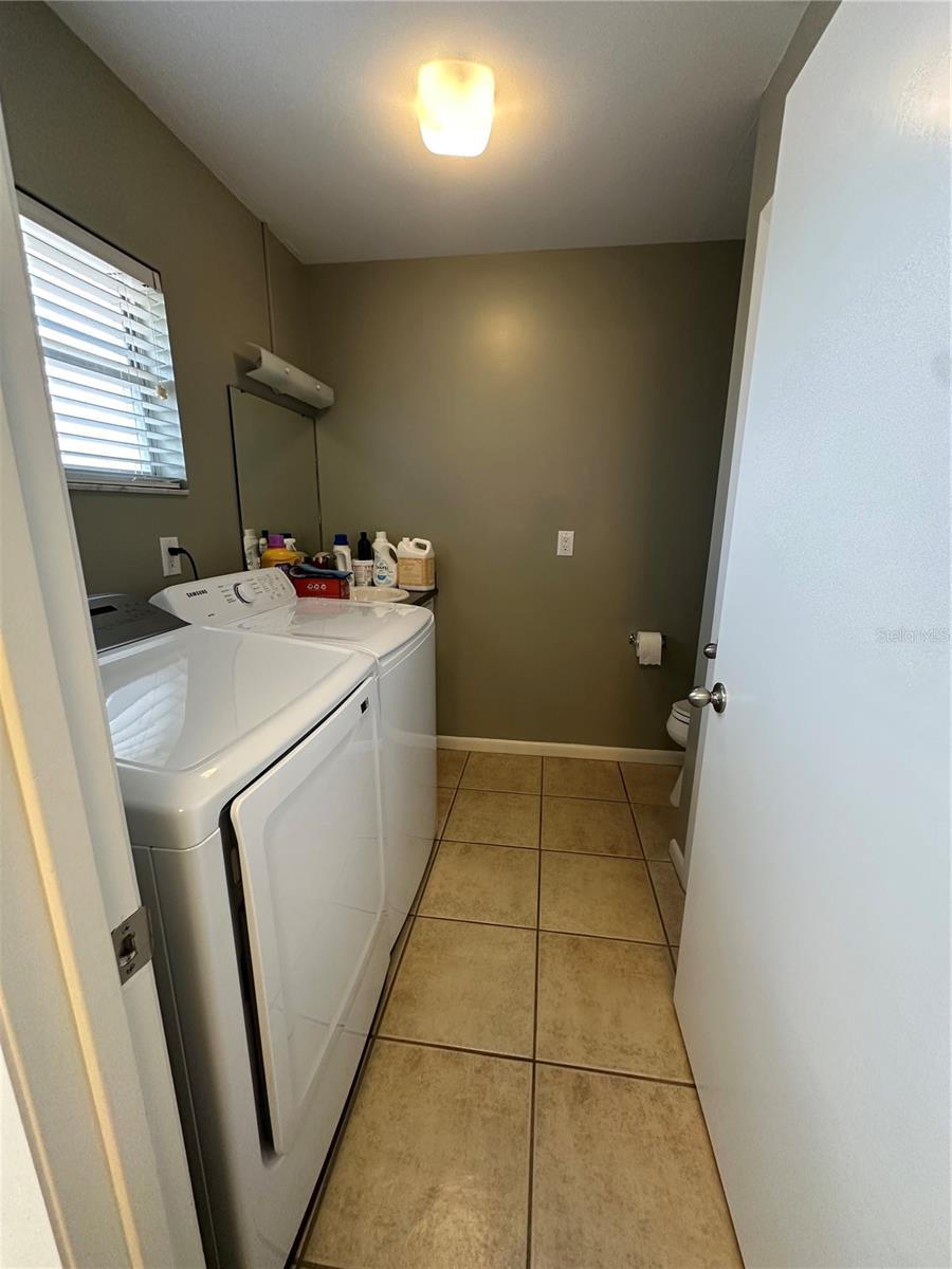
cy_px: 634
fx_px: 513
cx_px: 476
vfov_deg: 102.1
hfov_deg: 85.7
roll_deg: -0.9
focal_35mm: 14
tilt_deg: -12.9
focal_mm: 2.22
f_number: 2.2
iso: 250
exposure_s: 1/60
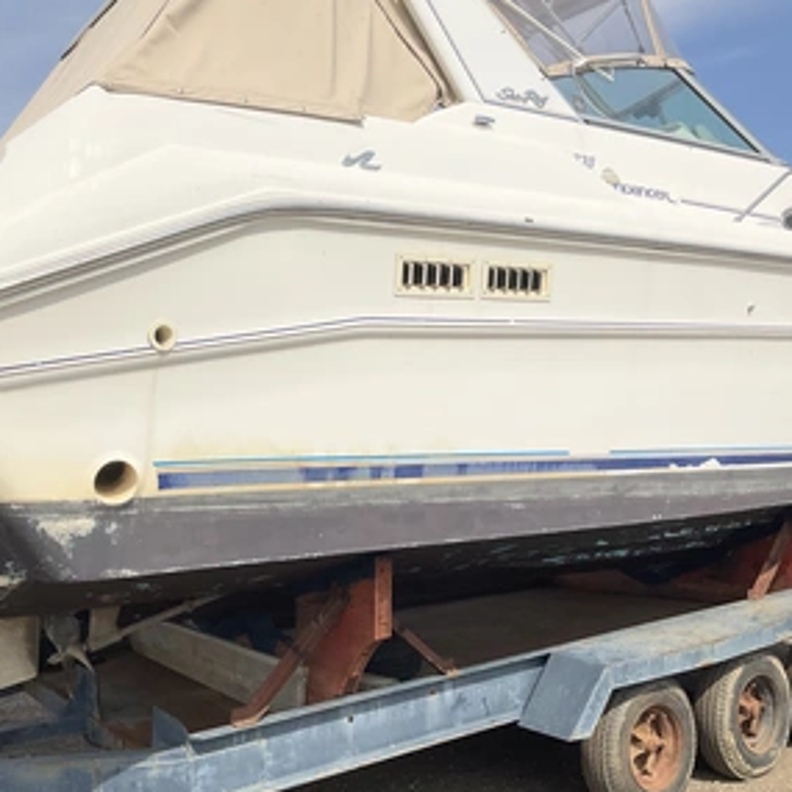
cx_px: 336
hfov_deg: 45.9
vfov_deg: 46.0
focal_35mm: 36
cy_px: 389
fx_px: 932
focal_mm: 3
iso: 25
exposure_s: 1/4785
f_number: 1.8
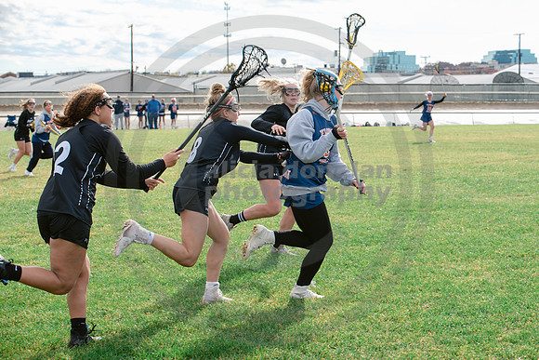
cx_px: 270
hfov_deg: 28.8
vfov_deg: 19.5
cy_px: 180
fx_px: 1048
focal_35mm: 70
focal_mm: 70
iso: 400
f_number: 7.1
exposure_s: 1/800
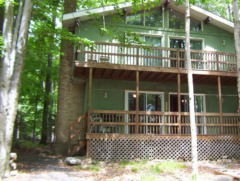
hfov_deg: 39.1
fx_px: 334
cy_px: 73
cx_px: 160
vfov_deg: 30.3
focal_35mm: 48
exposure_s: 1/181
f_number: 2.76
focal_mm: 5.54
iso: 100
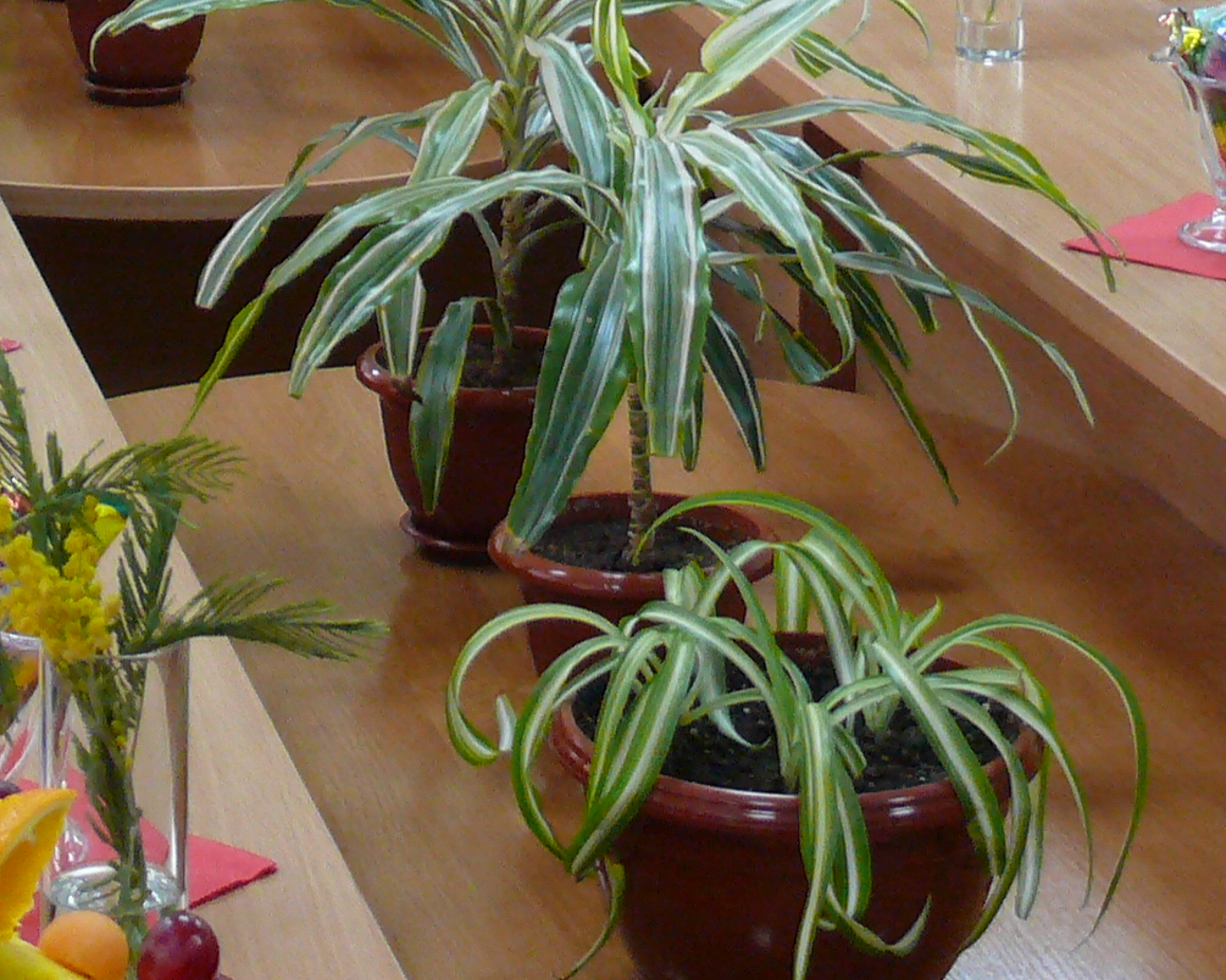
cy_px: -418
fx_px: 4499
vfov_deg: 12.0
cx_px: 560
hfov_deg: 15.5
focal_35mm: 124
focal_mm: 7.4
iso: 200
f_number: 2.8
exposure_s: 1/20
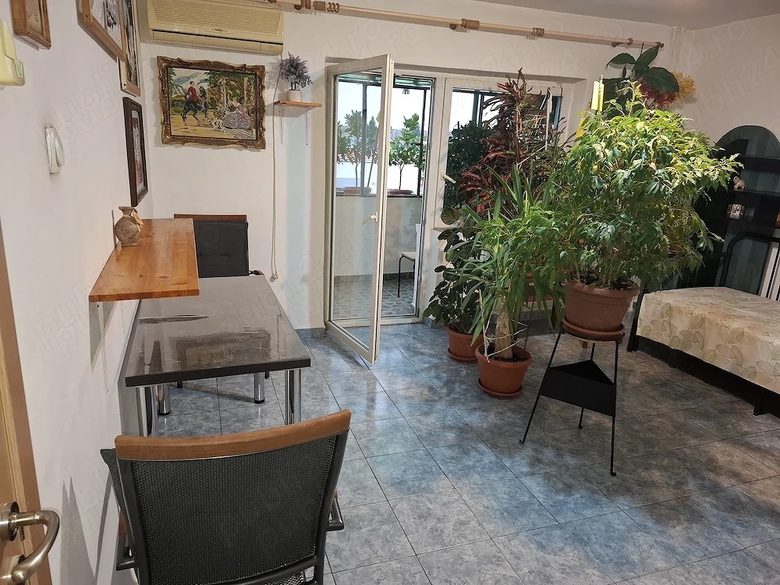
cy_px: 292
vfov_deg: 58.9
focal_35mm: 23
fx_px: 518
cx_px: 390
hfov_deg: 73.9
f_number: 1.8
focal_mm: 5.54
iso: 50
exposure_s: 1/33
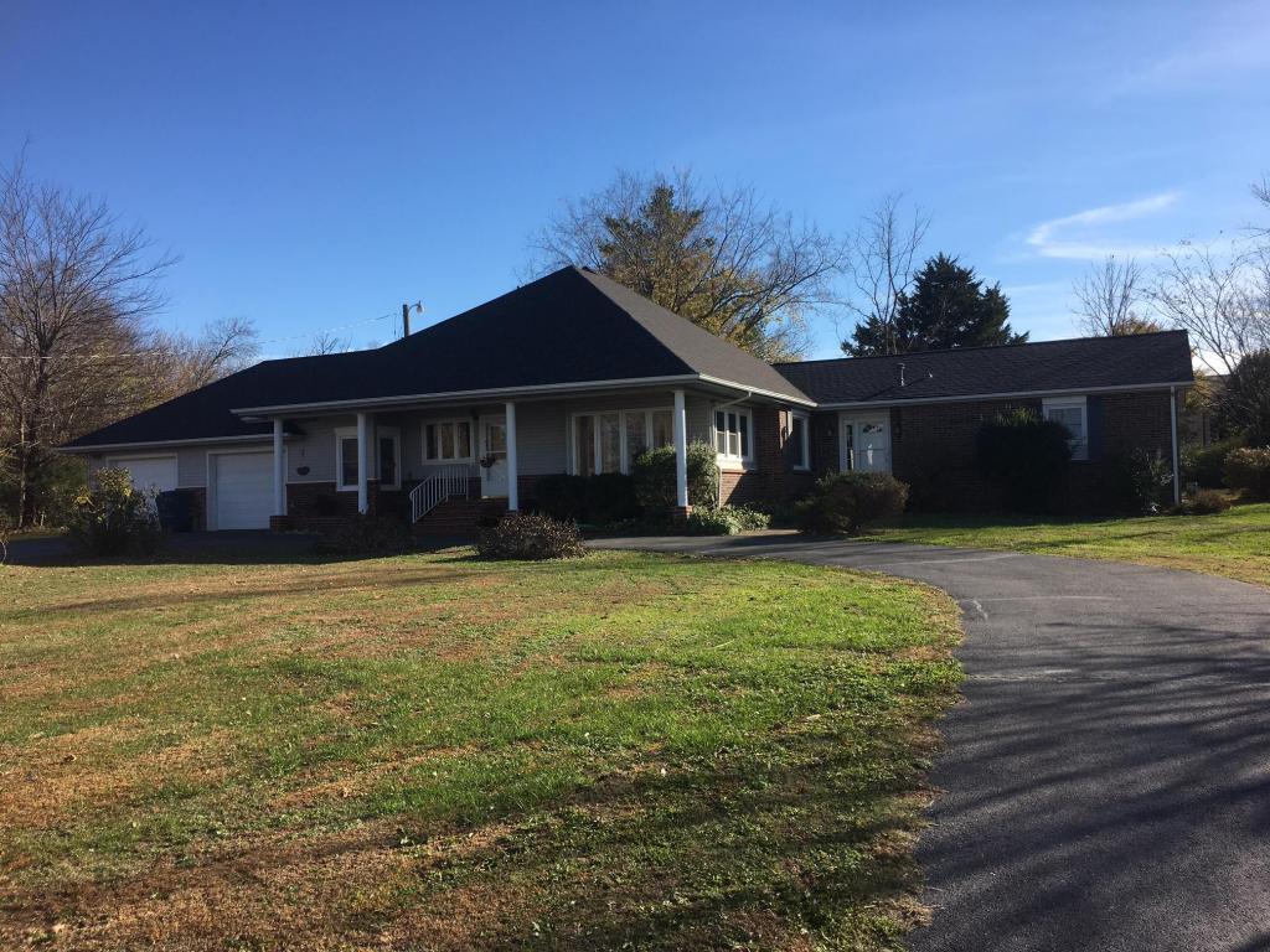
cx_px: 635
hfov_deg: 61.7
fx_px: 1064
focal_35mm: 29
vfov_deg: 48.2
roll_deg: +0.7
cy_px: 476
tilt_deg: +2.7
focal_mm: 4.15
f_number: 2.2
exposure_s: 1/1083
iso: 25
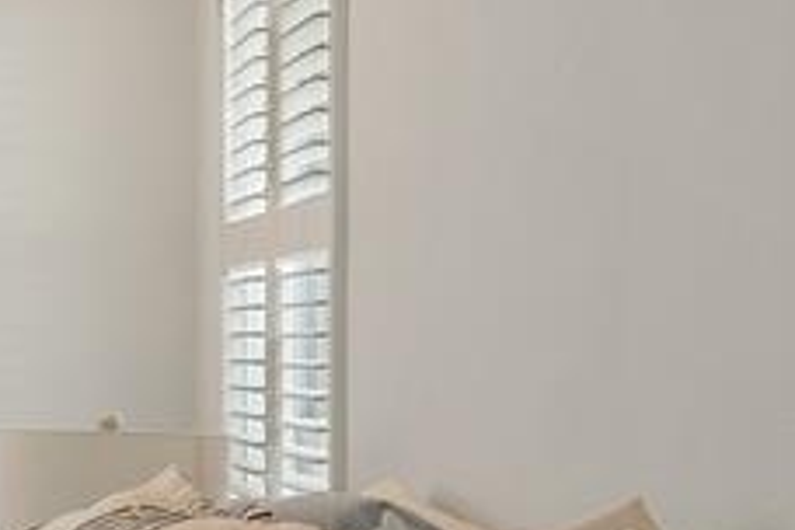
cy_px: 370
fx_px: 1590
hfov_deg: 16.5
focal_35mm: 72
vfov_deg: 18.8
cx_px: -980
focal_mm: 16
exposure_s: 1/20
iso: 800
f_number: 8
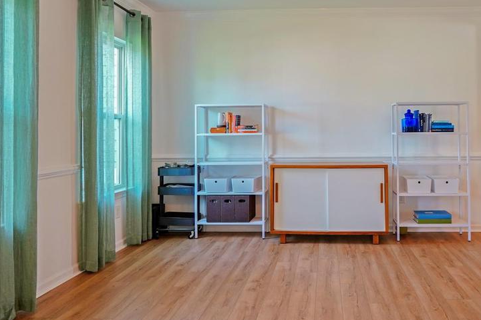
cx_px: 319
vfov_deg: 43.4
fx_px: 401
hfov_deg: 60.5
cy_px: 127
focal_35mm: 30
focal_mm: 10
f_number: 2.8
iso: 200
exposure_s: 1/30
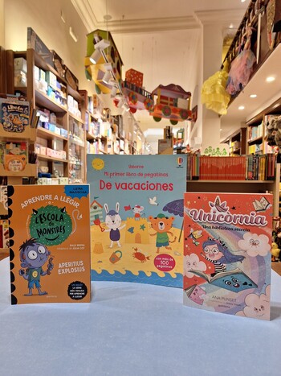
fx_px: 249
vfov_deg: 73.9
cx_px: 140
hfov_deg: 58.9
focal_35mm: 23
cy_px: 188
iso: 100
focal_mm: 5.54
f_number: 1.8
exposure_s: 1/50
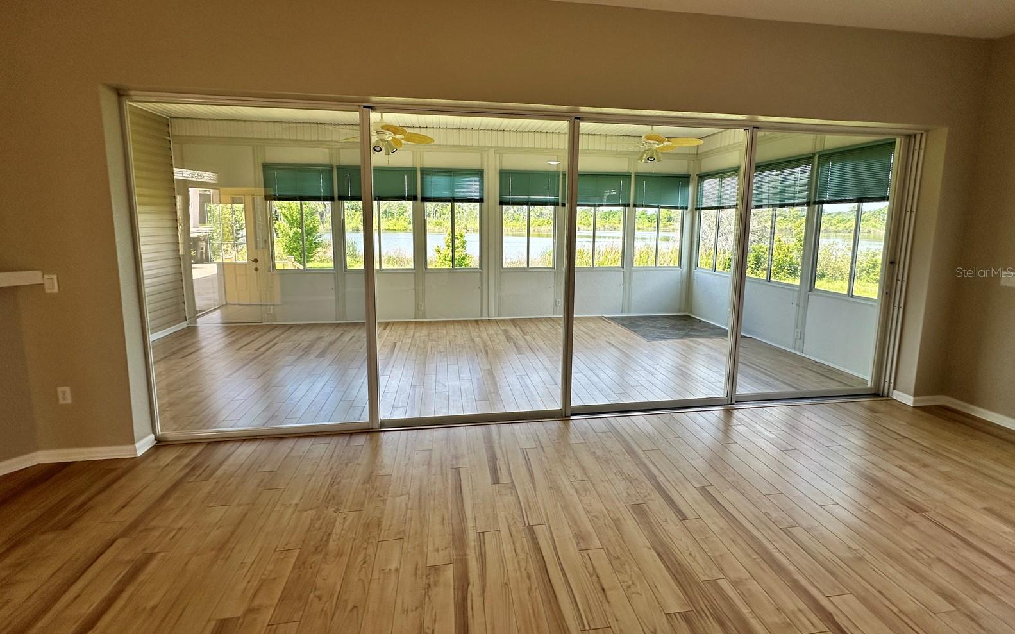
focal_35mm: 15
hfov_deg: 101.5
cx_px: 503
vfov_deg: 74.4
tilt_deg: -5.3
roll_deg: -0.3
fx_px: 415
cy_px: 272
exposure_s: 1/236
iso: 40
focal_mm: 2.22
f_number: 2.2
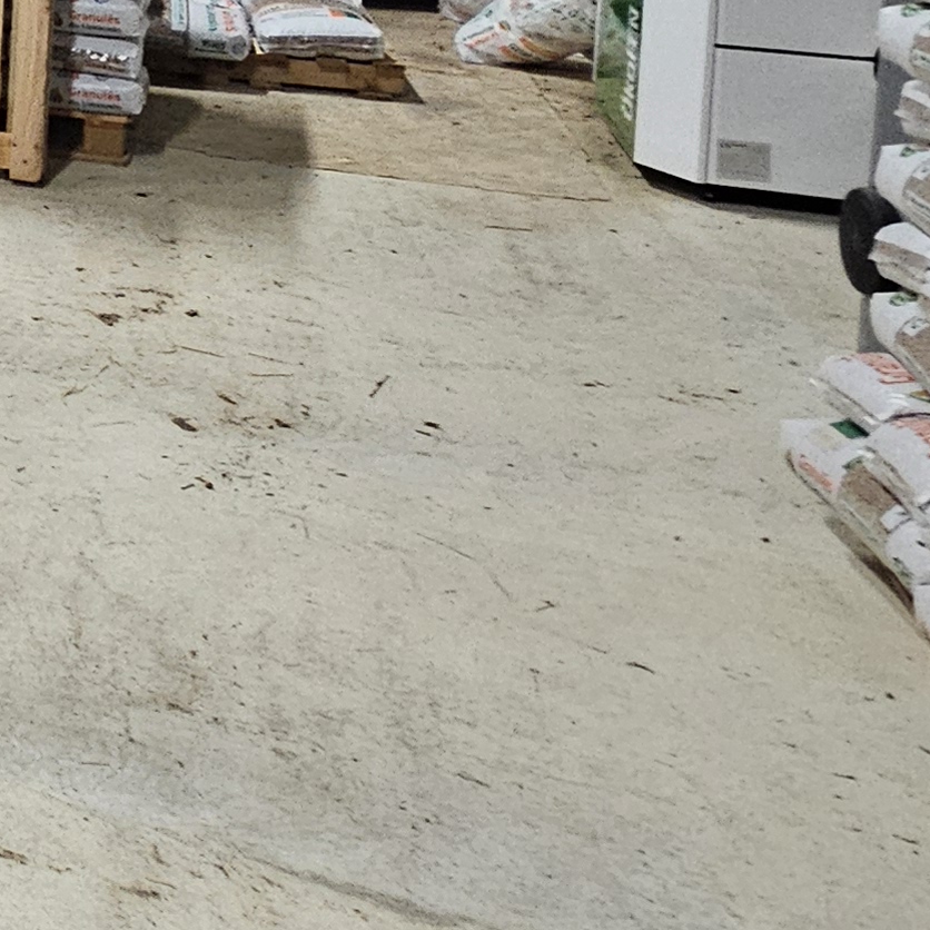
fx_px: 1672
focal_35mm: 55
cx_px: -934
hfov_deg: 18.9
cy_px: -222
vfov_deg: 27.0
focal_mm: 2.2
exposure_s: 1/33.3
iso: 400
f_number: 2.2
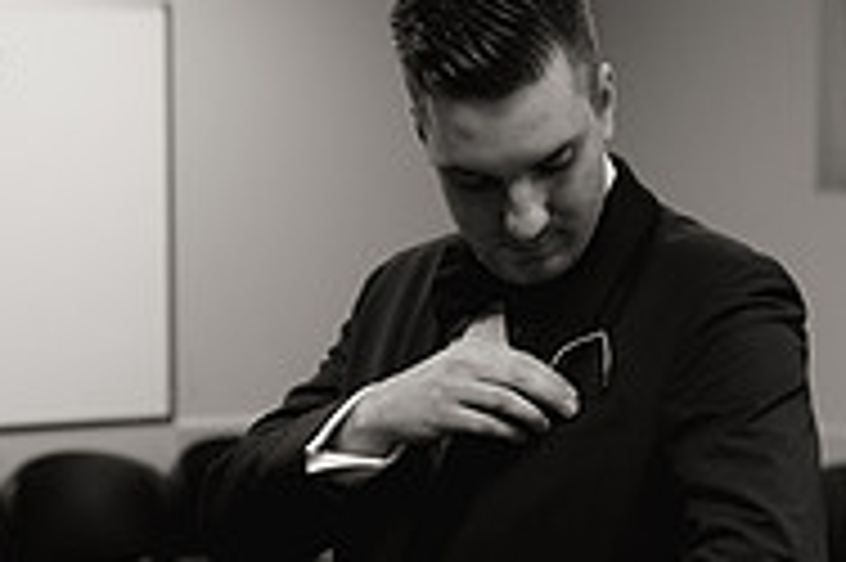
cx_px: 432
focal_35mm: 108
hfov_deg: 18.9
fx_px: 2536
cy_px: 429
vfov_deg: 12.6
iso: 800
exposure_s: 1/320
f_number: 2.2
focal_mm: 35
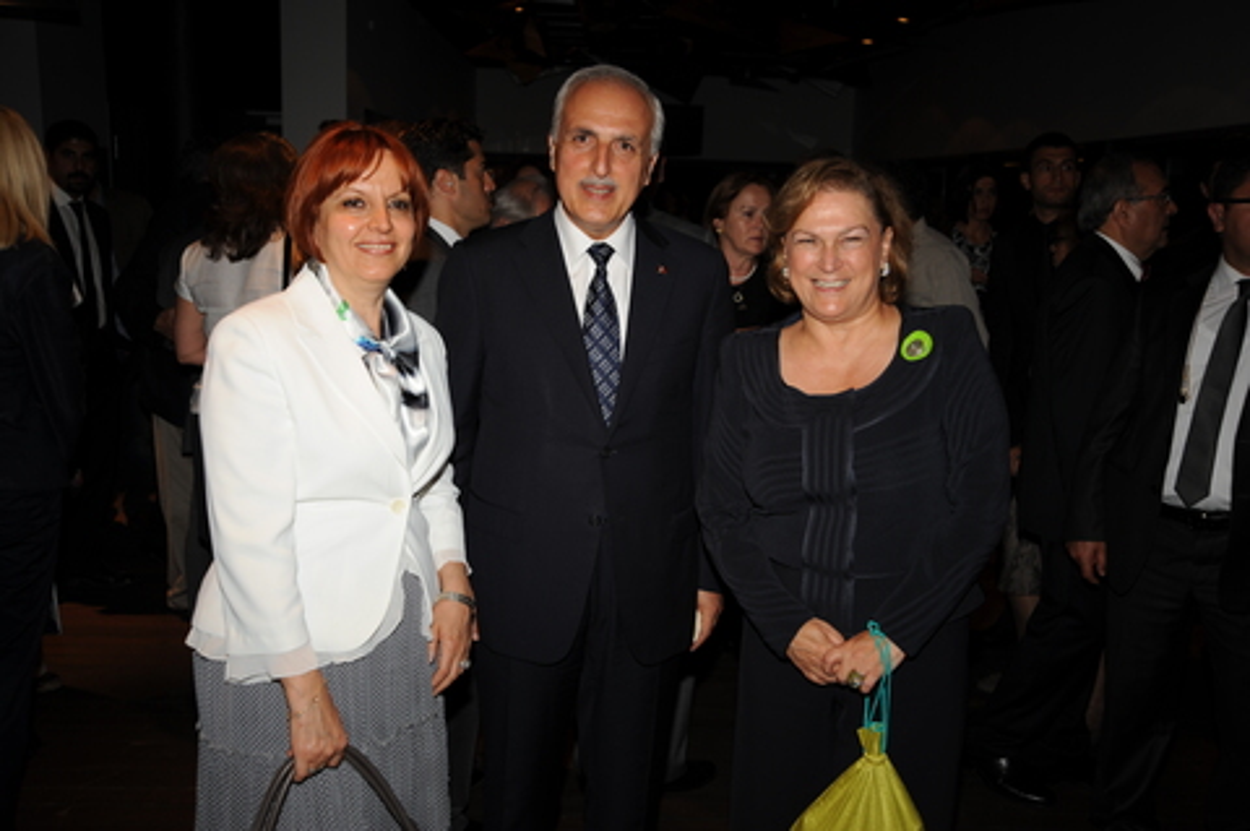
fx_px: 1318
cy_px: 416
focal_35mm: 38
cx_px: 625
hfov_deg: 50.7
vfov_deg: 35.0
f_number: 5.6
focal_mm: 38
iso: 400
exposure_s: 1/60
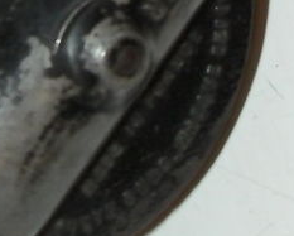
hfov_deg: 12.1
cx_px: 132
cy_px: -204
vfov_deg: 9.2
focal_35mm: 159
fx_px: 1385
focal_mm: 6.3
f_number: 5.6
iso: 200
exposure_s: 1/30
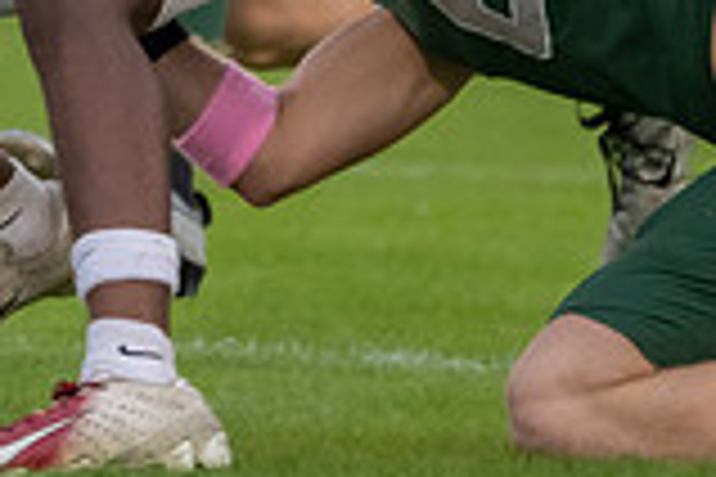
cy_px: -438
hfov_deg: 1.1
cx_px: 157
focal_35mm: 1939
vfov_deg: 0.7
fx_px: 38562
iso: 2500
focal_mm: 400
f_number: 5.6
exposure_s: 1/1250
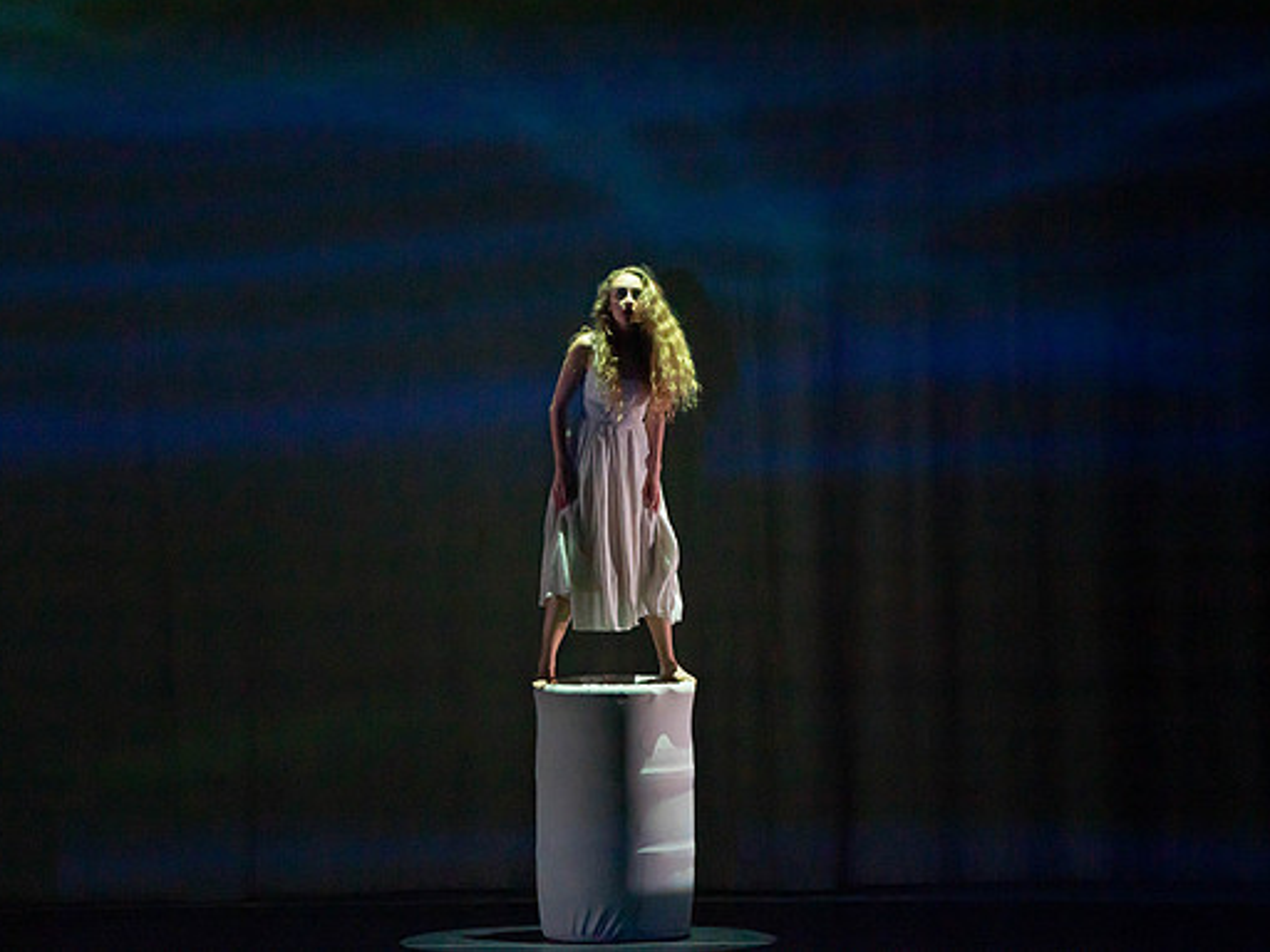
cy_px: 475
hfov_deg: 6.7
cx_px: 563
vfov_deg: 5.0
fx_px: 10823
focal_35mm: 295
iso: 6400
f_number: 5.6
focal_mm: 271
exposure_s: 1/320
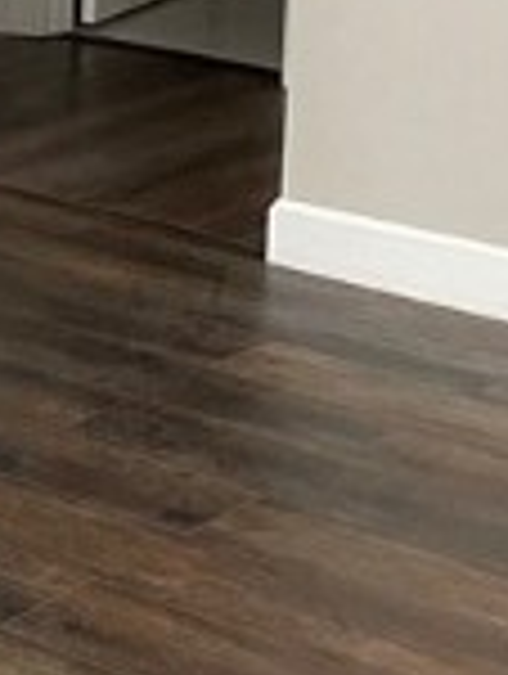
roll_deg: +0.0
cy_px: 81
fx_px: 2595
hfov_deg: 11.0
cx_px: -121
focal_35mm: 133
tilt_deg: -12.3
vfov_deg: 14.7
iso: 500
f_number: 1.6
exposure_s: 1/60
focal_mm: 4.2
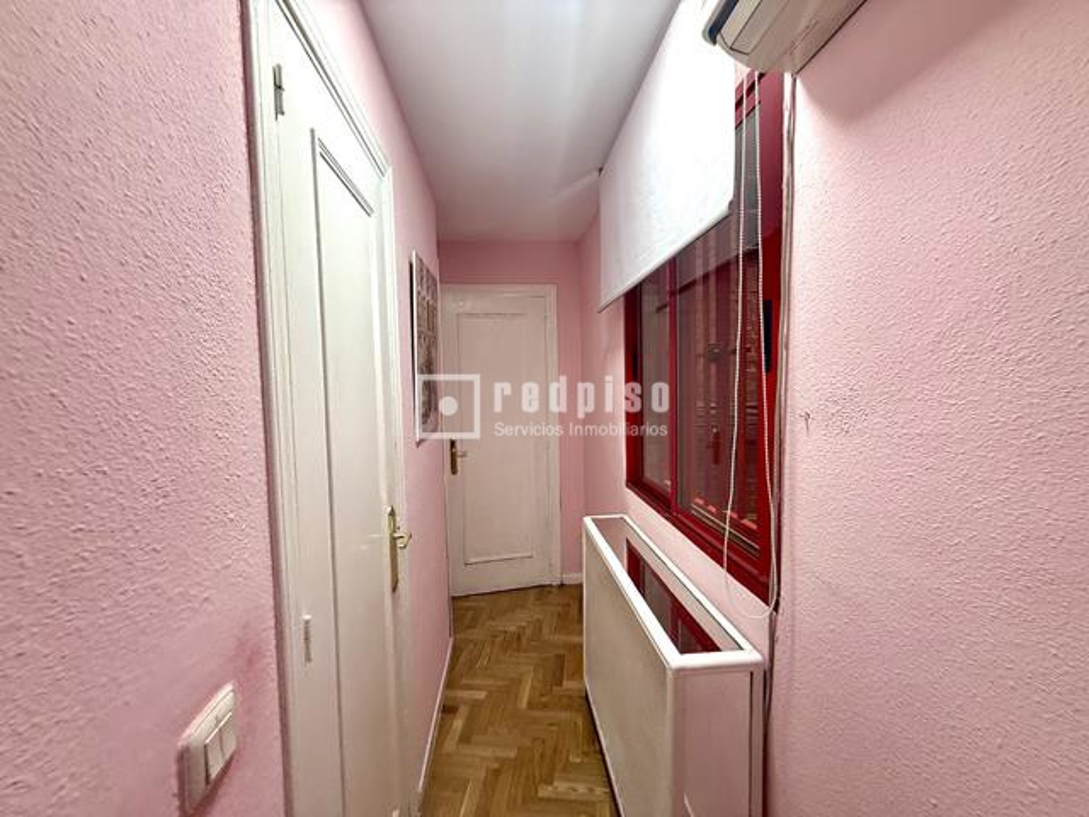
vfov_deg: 85.7
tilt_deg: +1.6
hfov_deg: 102.1
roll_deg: +0.5
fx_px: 440
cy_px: 408
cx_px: 544
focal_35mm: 14
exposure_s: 1/100
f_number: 2.2
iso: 200
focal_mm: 2.22
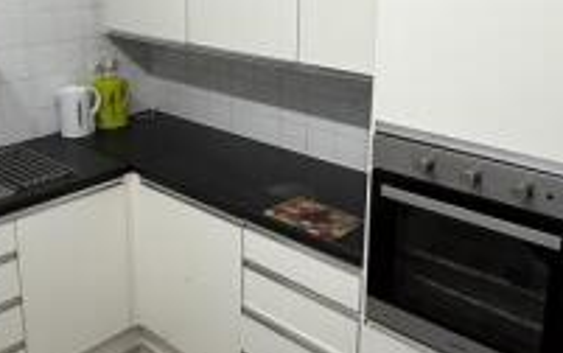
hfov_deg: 46.0
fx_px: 660
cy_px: 91
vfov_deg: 29.5
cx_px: 239
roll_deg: -0.3
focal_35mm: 43
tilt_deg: -13.8
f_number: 2.2
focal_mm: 2.22
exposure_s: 1/100
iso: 80
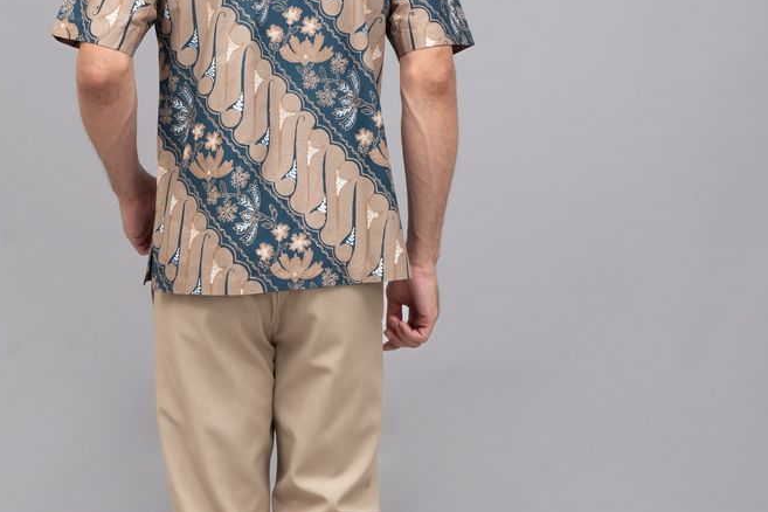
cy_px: 233
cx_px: 252
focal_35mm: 76
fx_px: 1621
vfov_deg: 17.9
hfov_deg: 26.5
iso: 100
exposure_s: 1/160
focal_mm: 37
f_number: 10
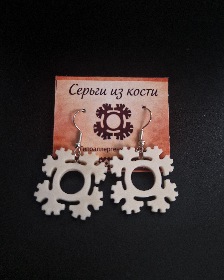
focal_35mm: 27
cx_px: 113
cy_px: 117
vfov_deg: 63.7
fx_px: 224
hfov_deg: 53.2
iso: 125
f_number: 1.8
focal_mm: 5.4
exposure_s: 1/100
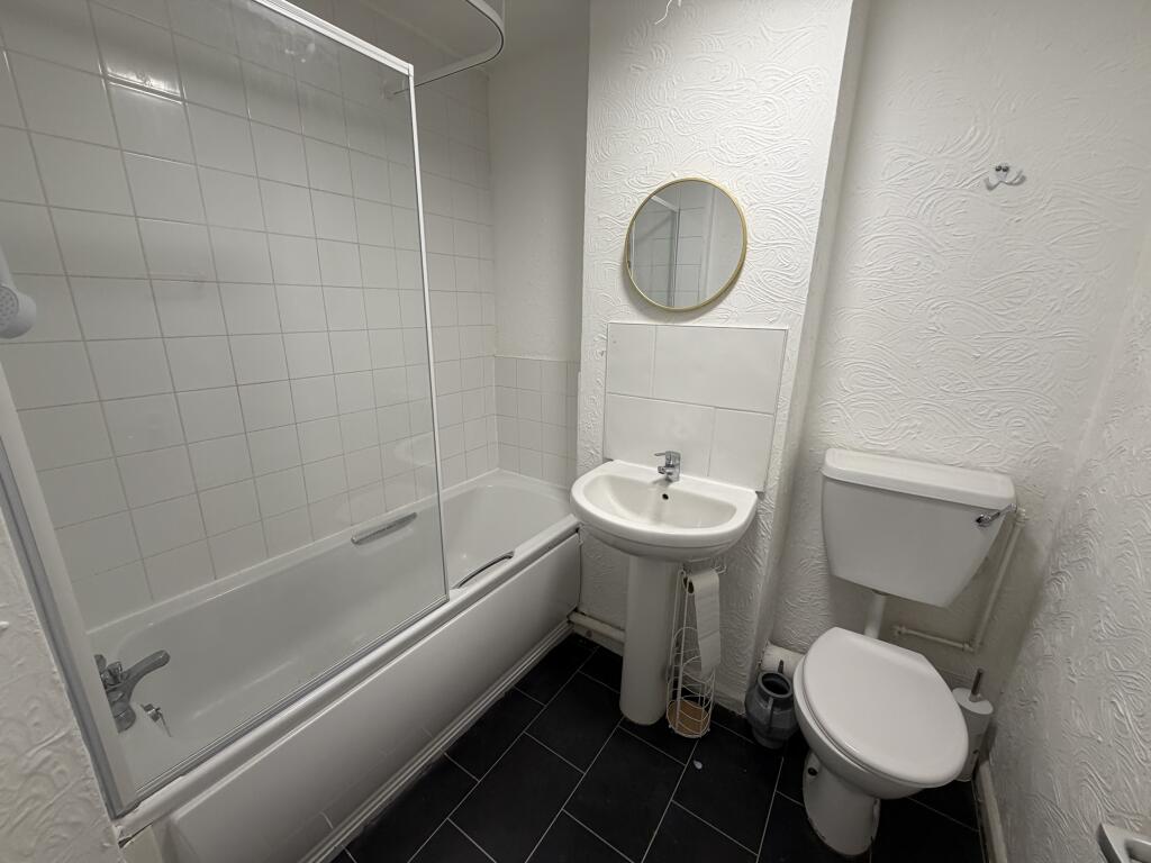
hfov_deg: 102.1
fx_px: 466
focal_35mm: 14
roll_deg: -1.2
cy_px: 432
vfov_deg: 85.7
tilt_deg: -14.8
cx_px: 576
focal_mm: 2.22
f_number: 2.2
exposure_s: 1/100
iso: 125
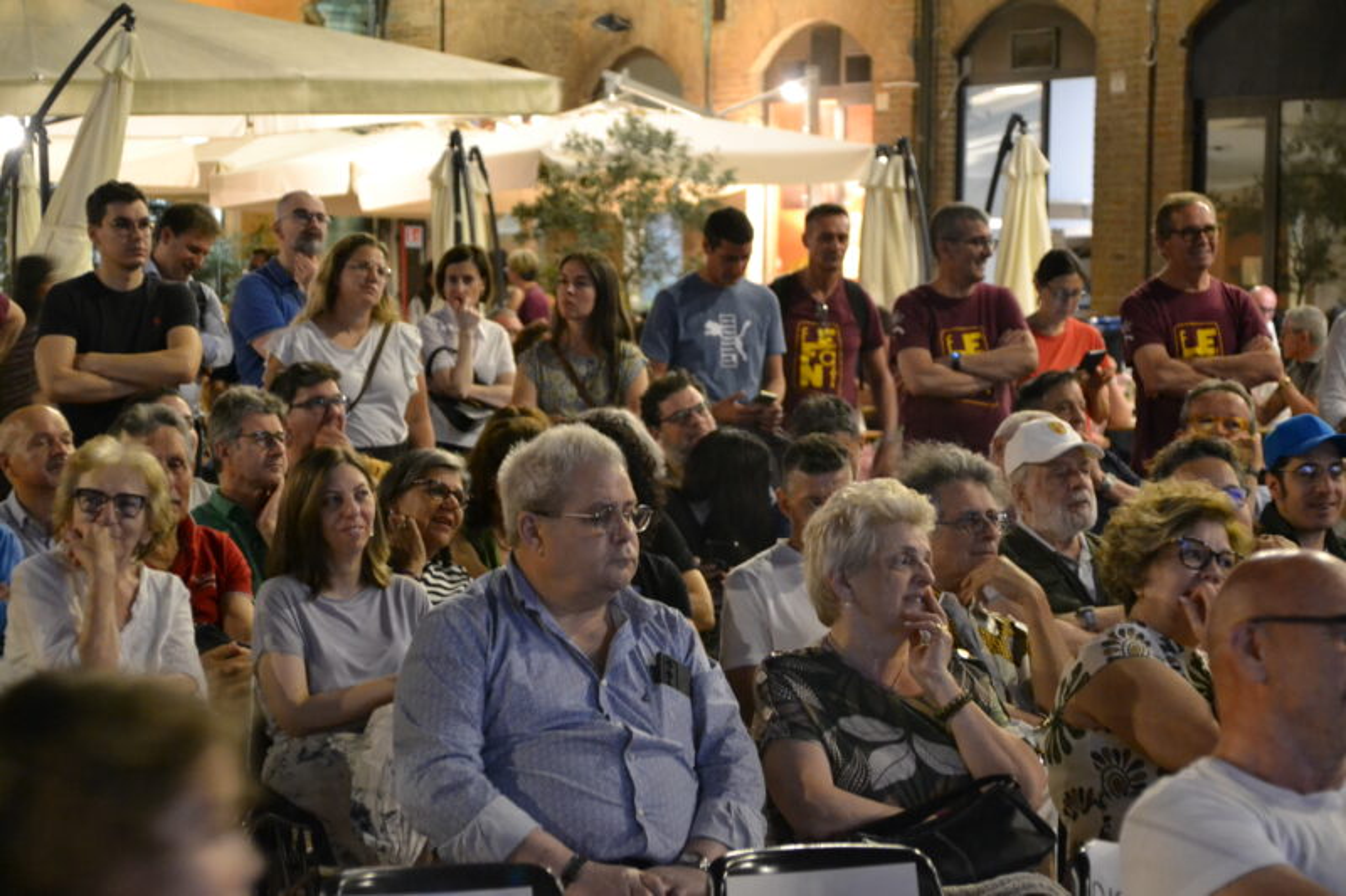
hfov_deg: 16.1
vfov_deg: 10.7
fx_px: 4766
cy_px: 448
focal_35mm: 128
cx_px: 673
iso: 3200
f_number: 5.3
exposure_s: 1/13
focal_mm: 85
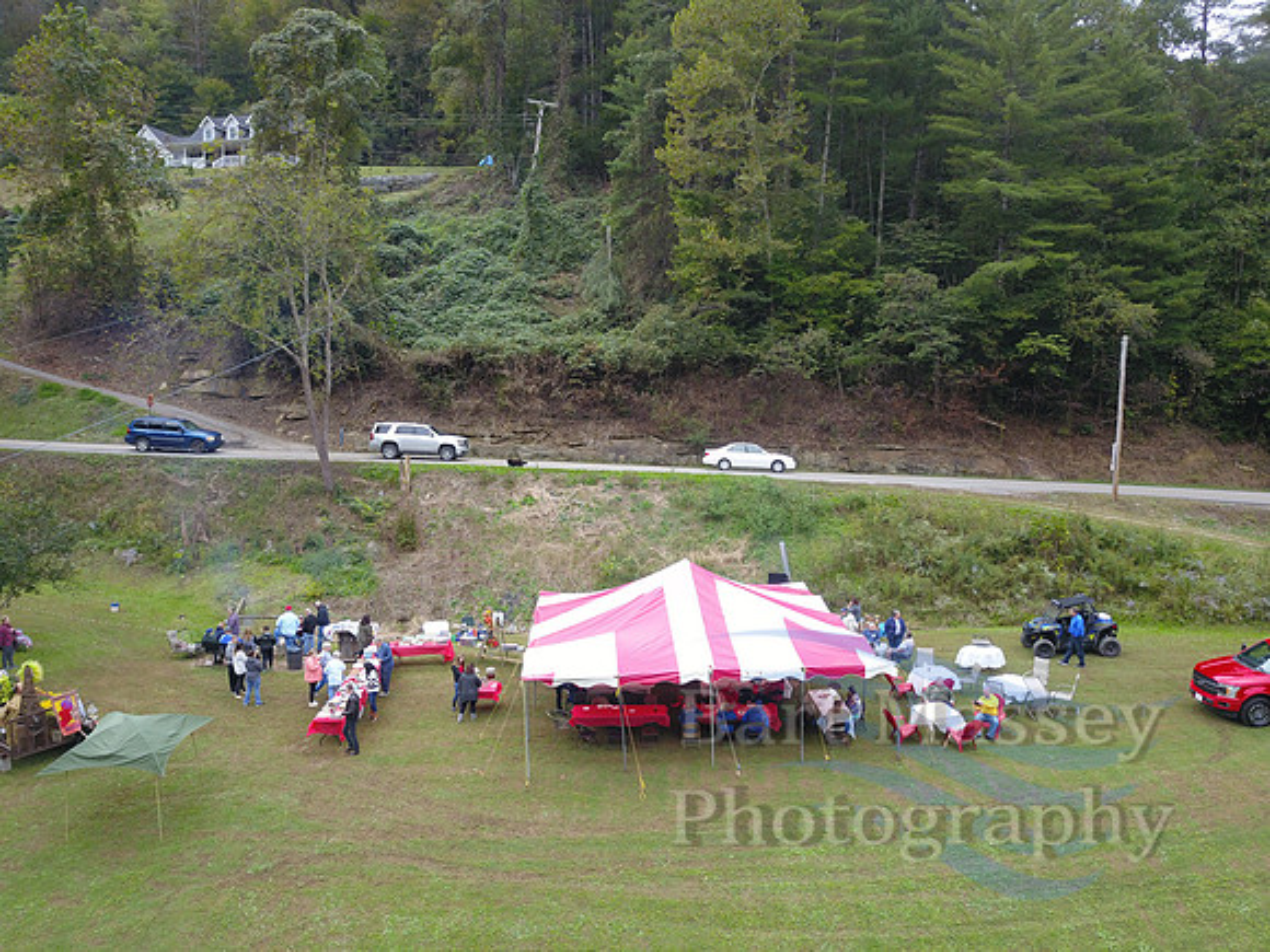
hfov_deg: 67.3
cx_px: 635
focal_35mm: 26
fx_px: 954
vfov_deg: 53.1
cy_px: 476
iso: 100
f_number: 2.2
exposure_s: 1/142
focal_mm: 4.7
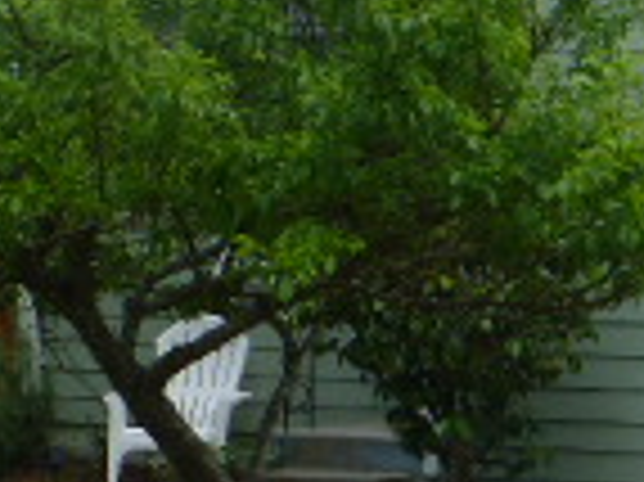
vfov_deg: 8.0
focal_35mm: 184
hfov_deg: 10.3
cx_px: 1067
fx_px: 3420
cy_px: 122
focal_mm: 7.4
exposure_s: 1/400
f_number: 3.9
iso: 100
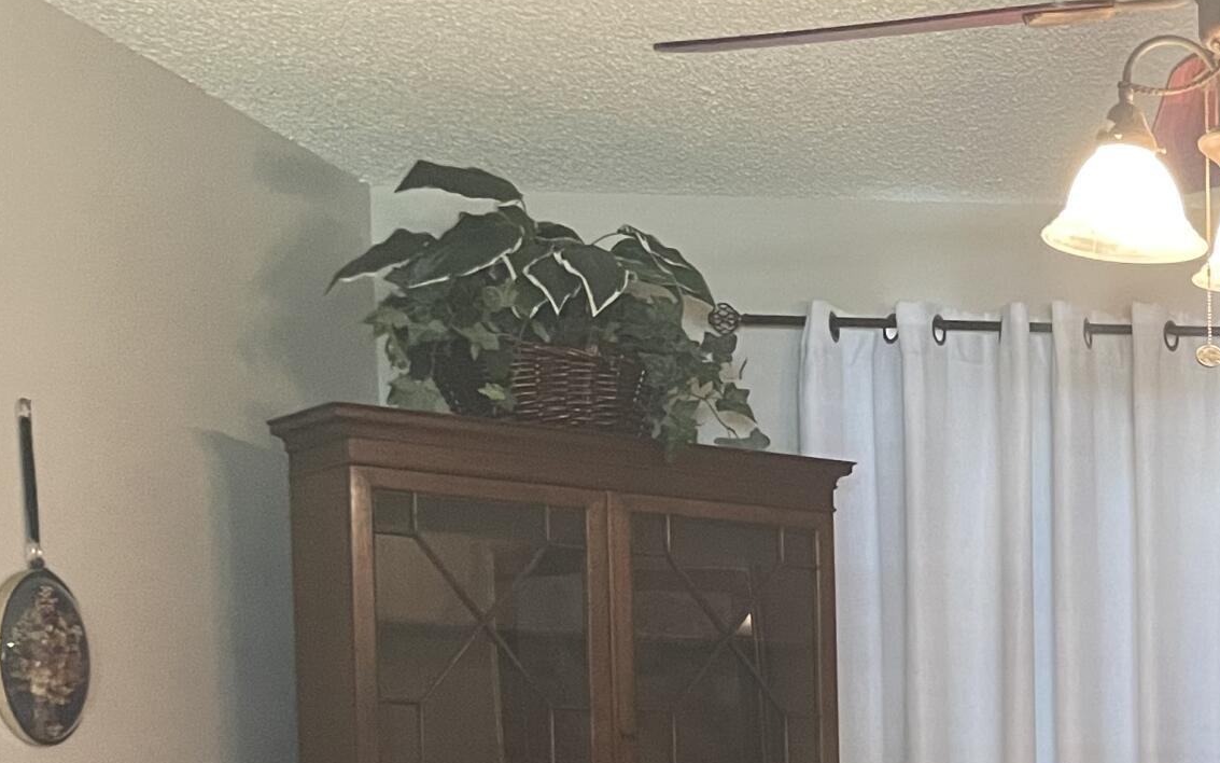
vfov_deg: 16.8
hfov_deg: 24.8
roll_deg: +0.4
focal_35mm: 73
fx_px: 2427
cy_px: 1009
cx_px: 1559
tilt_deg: -5.9
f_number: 1.6
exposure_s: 1/60
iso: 500
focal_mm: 4.2
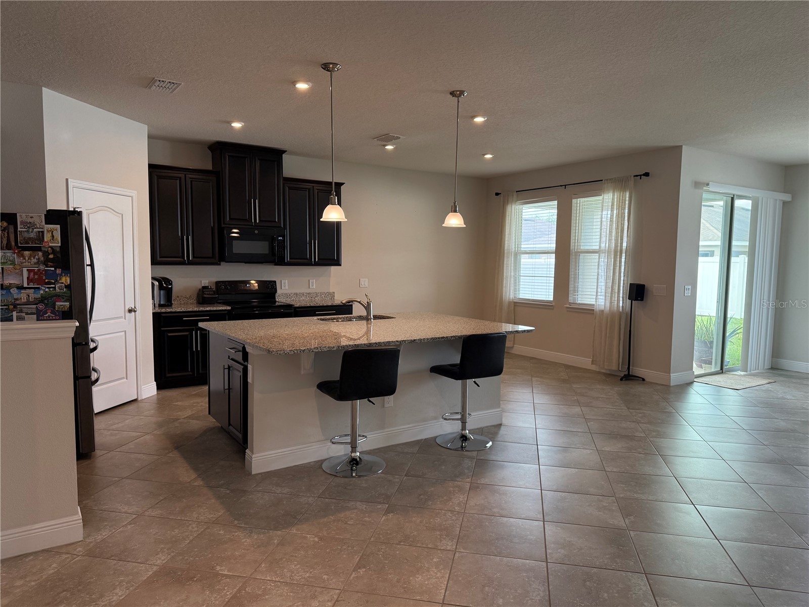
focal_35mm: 24
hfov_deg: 71.6
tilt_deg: -5.5
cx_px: 404
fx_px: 561
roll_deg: -0.7
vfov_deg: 56.8
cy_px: 304
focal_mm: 6.76
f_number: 1.78
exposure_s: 1/219
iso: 200
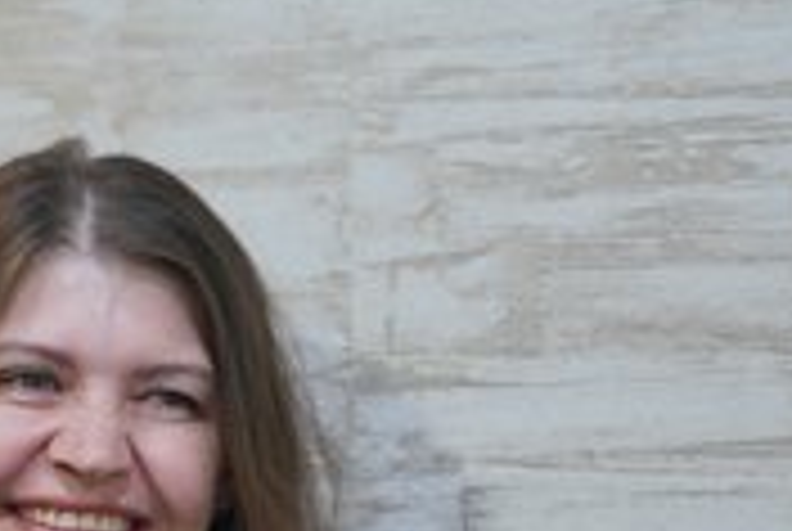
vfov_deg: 8.6
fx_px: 3504
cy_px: 569
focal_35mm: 159
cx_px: 90
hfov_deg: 12.8
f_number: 2.8
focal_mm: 70
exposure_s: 1/50
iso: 800
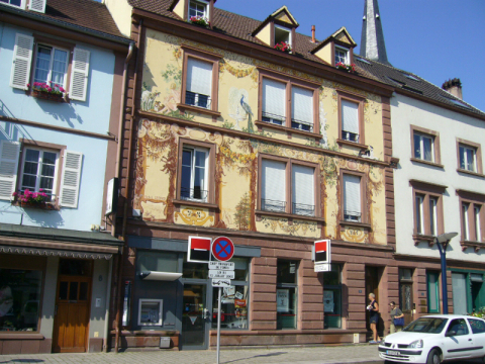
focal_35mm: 35
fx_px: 490
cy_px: 182
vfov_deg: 40.7
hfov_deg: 52.6
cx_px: 242
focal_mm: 5.8
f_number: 5.6
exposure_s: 1/400
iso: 80
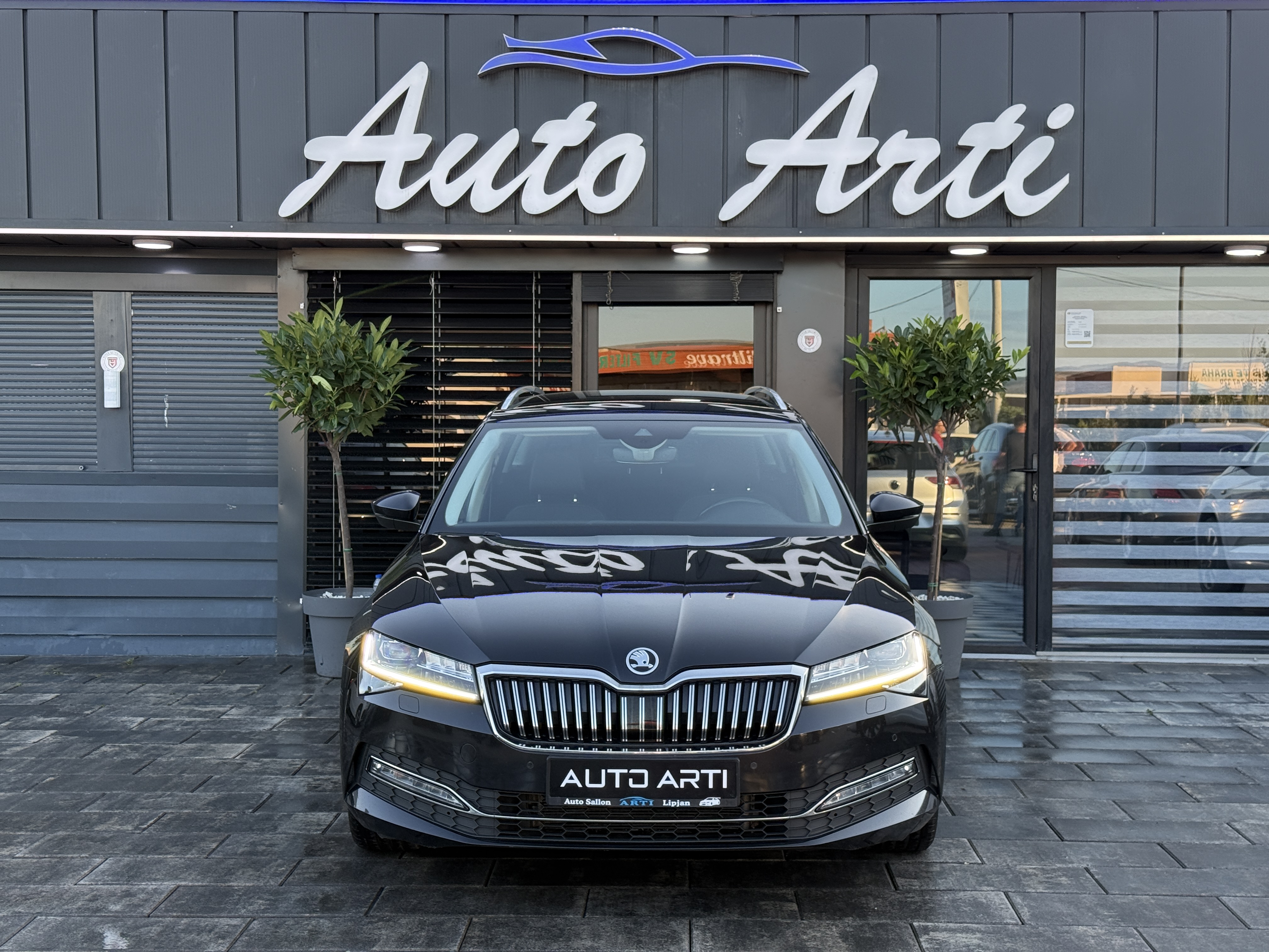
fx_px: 1760
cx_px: 634
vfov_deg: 30.3
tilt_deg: -1.2
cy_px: 476
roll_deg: -0.4
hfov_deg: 39.7
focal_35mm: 48
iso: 100
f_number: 1.78
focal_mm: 6.76
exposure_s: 1/354
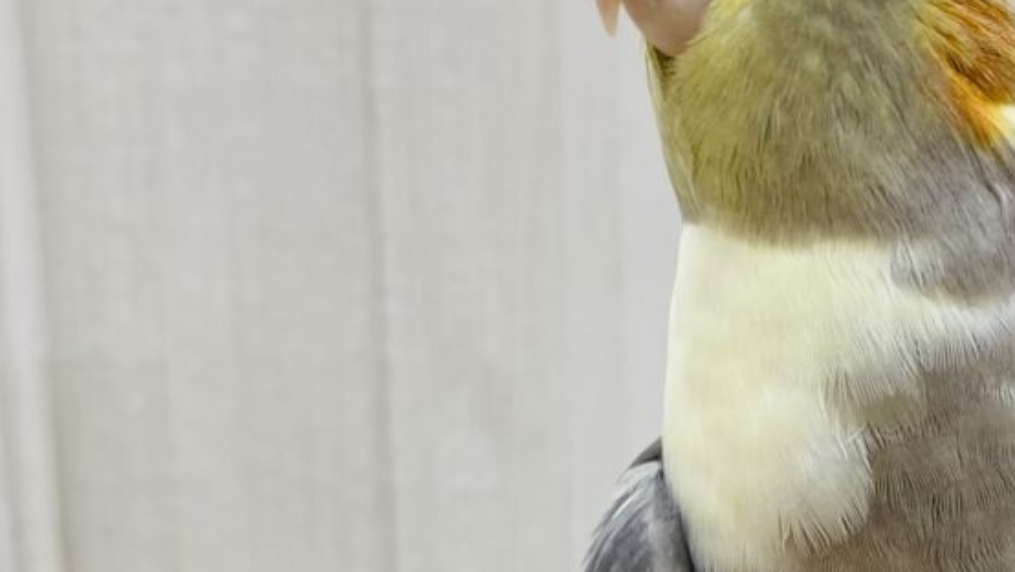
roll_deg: -1.5
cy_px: 469
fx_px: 1588
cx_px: 863
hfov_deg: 34.0
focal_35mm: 59
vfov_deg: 20.1
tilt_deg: -15.5
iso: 100
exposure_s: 1/100
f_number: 1.8
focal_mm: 4.25
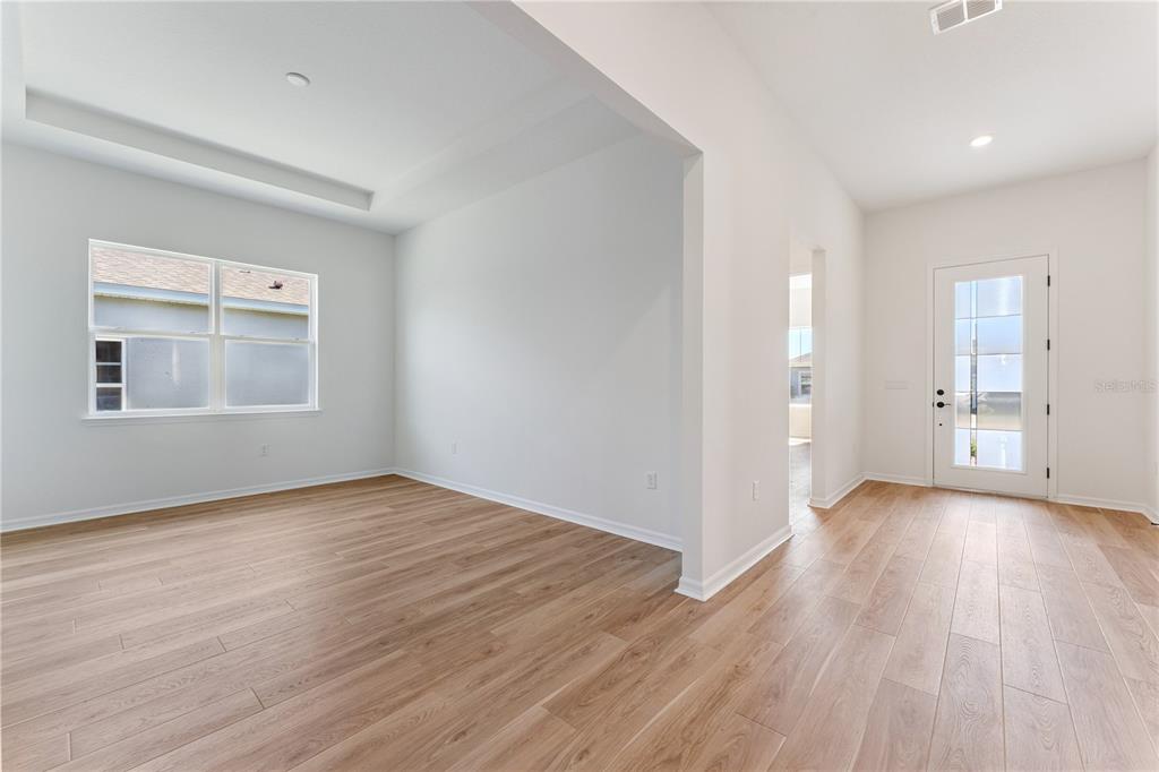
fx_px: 451
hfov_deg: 104.3
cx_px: 580
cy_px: 386
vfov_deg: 81.2
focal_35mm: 14
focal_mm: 14
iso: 800
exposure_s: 1/100
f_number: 11
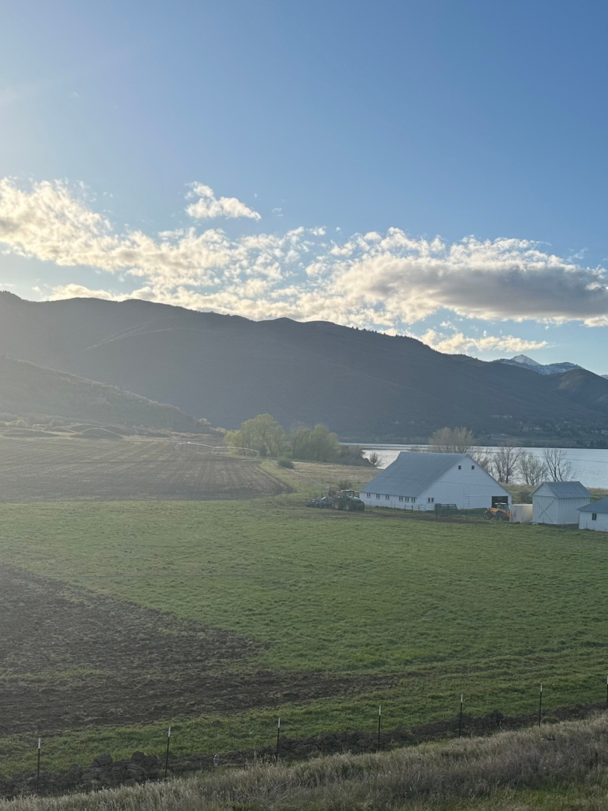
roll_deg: -1.7
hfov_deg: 30.3
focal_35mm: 47
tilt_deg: +0.4
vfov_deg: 40.4
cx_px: 464
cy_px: 438
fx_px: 1101
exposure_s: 1/4545
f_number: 1.78
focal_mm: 6.86
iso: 80
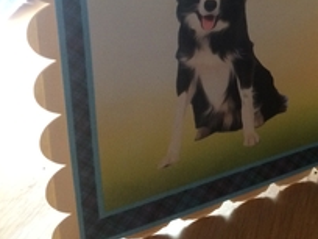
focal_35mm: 64
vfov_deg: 22.2
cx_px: 340
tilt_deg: -17.6
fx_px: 588
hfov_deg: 27.9
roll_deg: -0.5
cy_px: 12
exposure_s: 1/33
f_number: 2.2
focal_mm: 4.15
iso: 250
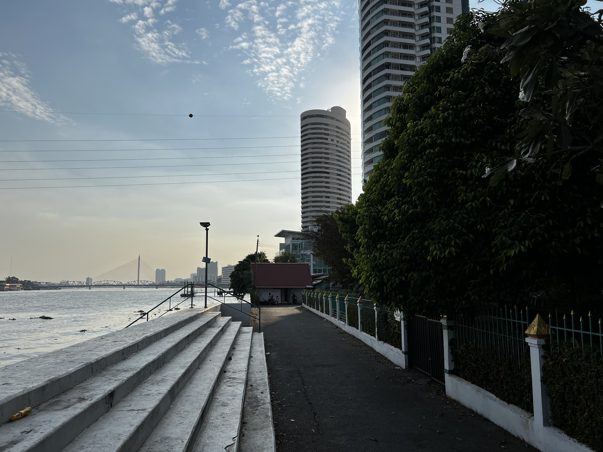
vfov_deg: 53.1
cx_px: 302
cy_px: 226
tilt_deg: +7.7
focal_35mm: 26
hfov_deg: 67.3
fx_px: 453
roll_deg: +0.5
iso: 50
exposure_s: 1/11364
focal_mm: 5.7
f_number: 1.5
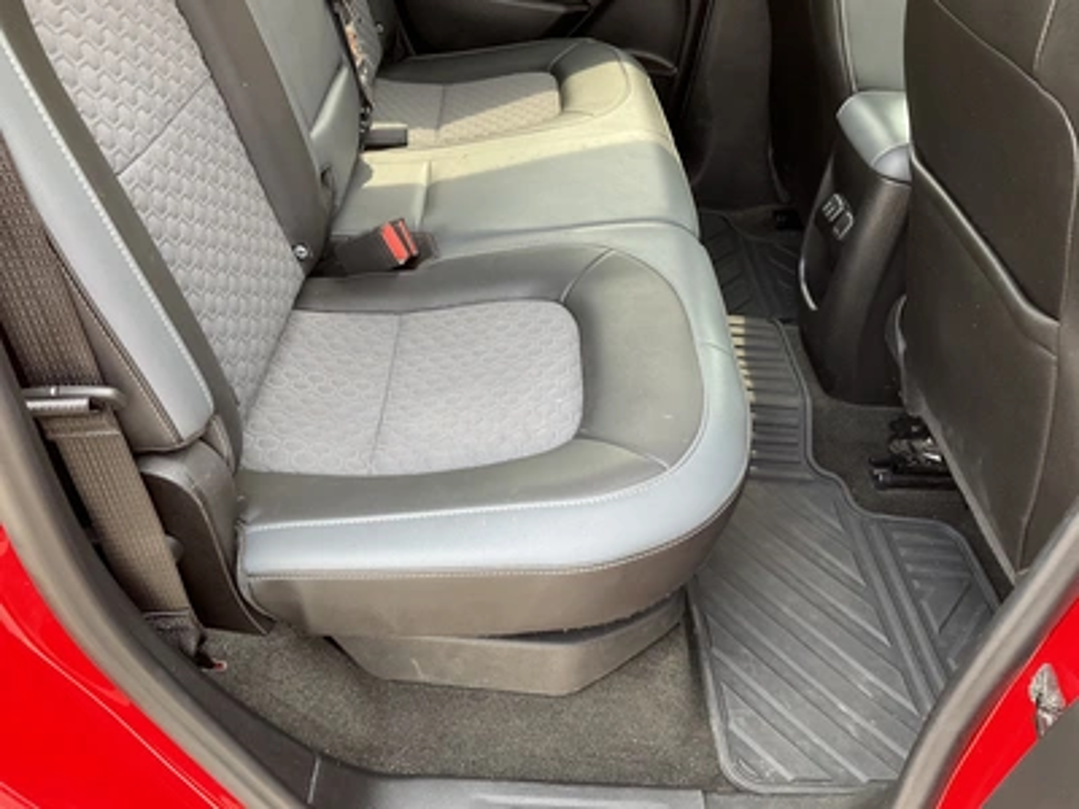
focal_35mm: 29
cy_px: 404
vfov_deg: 48.2
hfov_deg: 61.7
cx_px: 540
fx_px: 904
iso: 64
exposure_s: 1/102
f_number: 1.8
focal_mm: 3
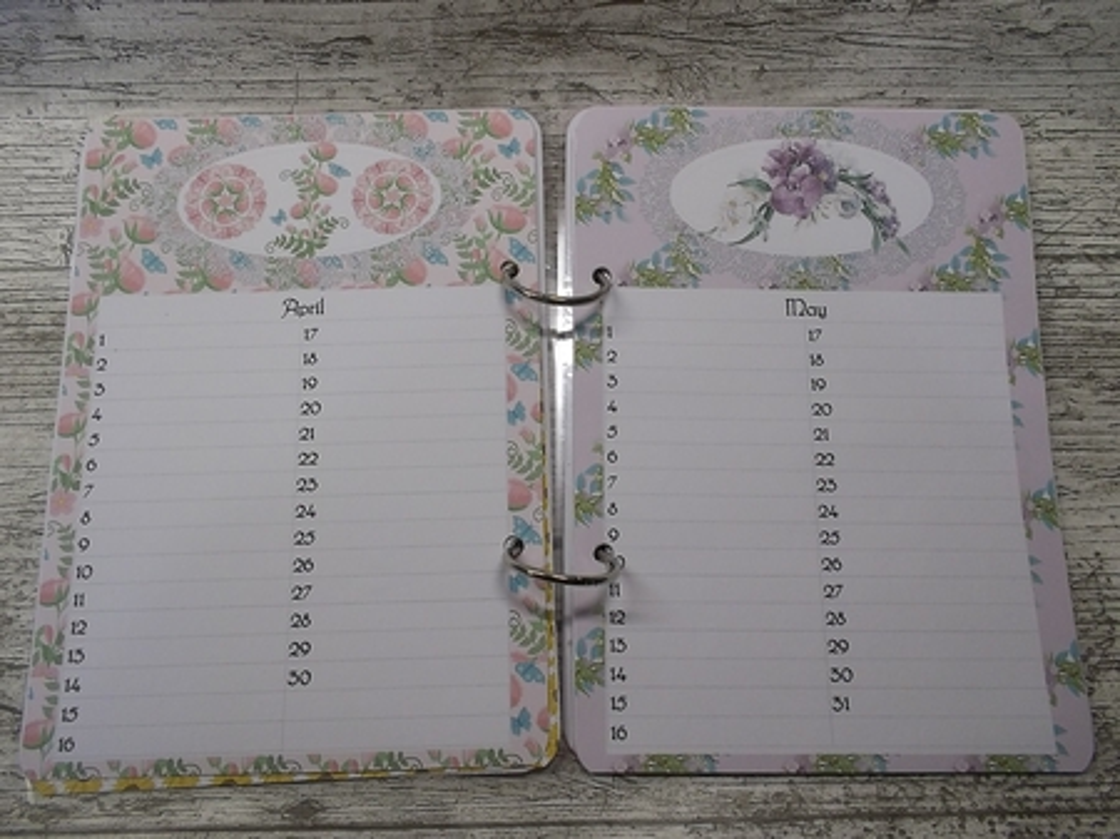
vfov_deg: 48.2
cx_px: 560
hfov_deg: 61.7
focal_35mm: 29
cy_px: 420
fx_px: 938
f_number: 3.3
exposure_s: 1/50
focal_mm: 4.1
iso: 80
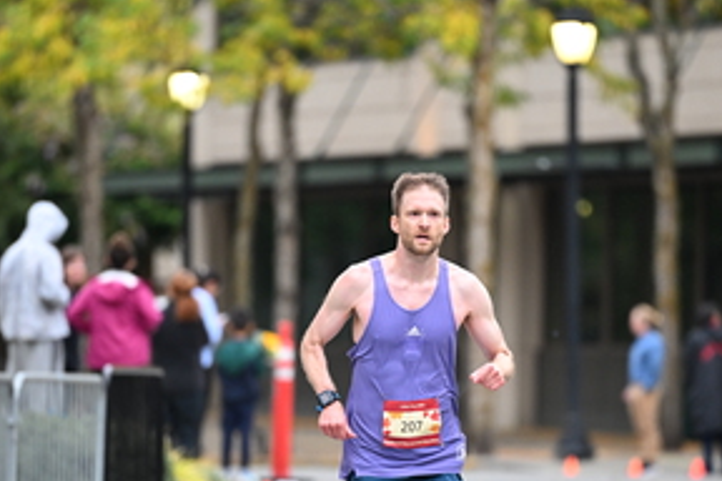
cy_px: 313
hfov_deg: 5.4
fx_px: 7661
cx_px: 417
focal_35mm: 382
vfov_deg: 3.6
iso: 1600
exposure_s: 1/800
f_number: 2.8
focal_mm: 200
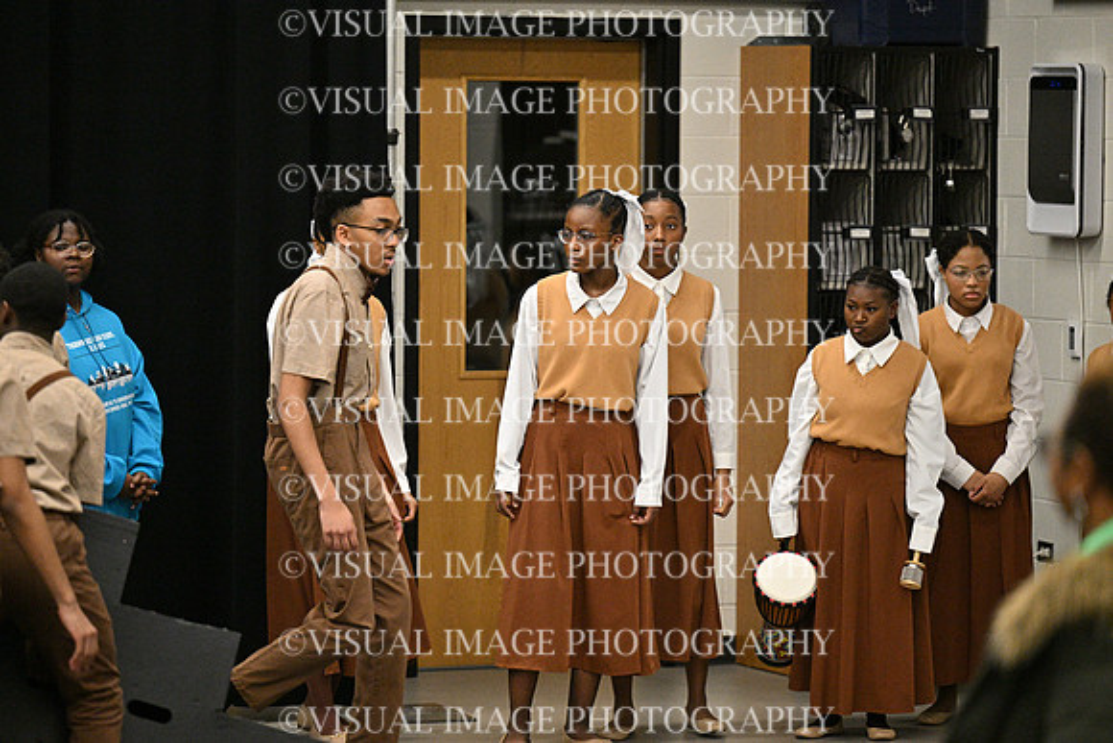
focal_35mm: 170
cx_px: 556
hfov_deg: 12.1
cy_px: 372
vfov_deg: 8.1
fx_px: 5257
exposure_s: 1/800
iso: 6400
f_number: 2.8
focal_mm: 170
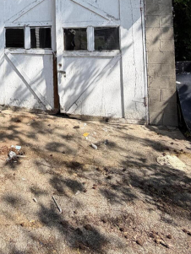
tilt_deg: +2.4
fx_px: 228
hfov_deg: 40.2
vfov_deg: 51.5
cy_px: 26
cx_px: 3
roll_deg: +2.1
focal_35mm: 31
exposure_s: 1/579
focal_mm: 2.22
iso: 40
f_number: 2.2
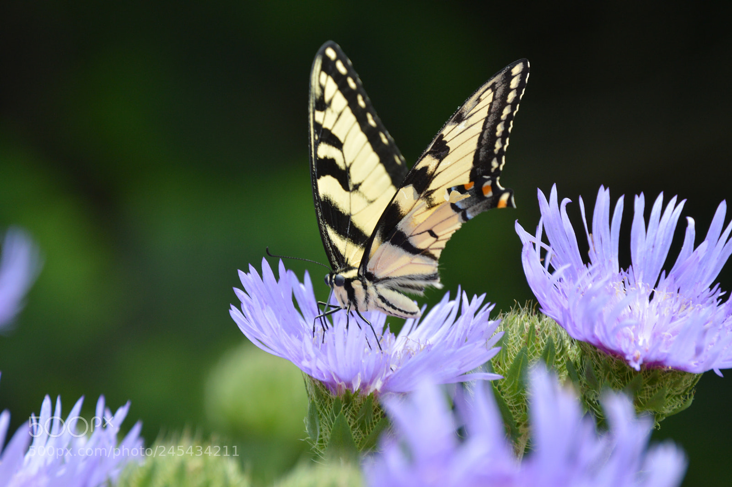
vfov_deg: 4.6
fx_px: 6095
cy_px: 244
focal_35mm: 300
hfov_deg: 6.9
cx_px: 366
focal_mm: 200
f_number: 8
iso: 400
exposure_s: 1/250
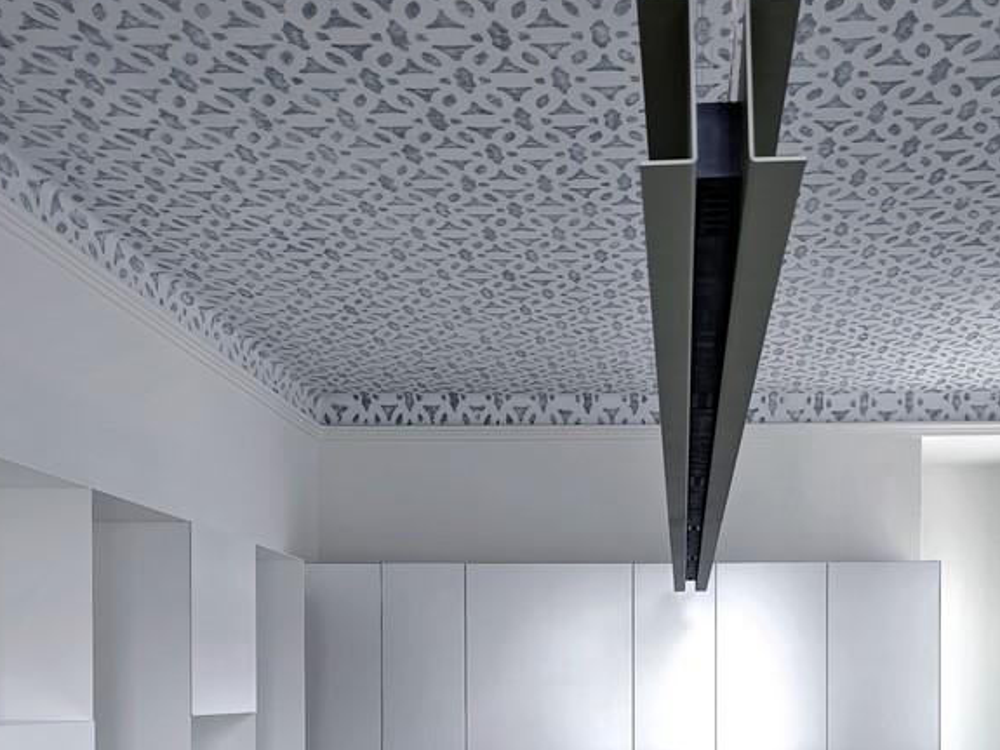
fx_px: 1386
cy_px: 731
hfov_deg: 39.4
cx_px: 631
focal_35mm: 48
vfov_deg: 28.6
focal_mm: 8.72
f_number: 2
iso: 400
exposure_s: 1/50
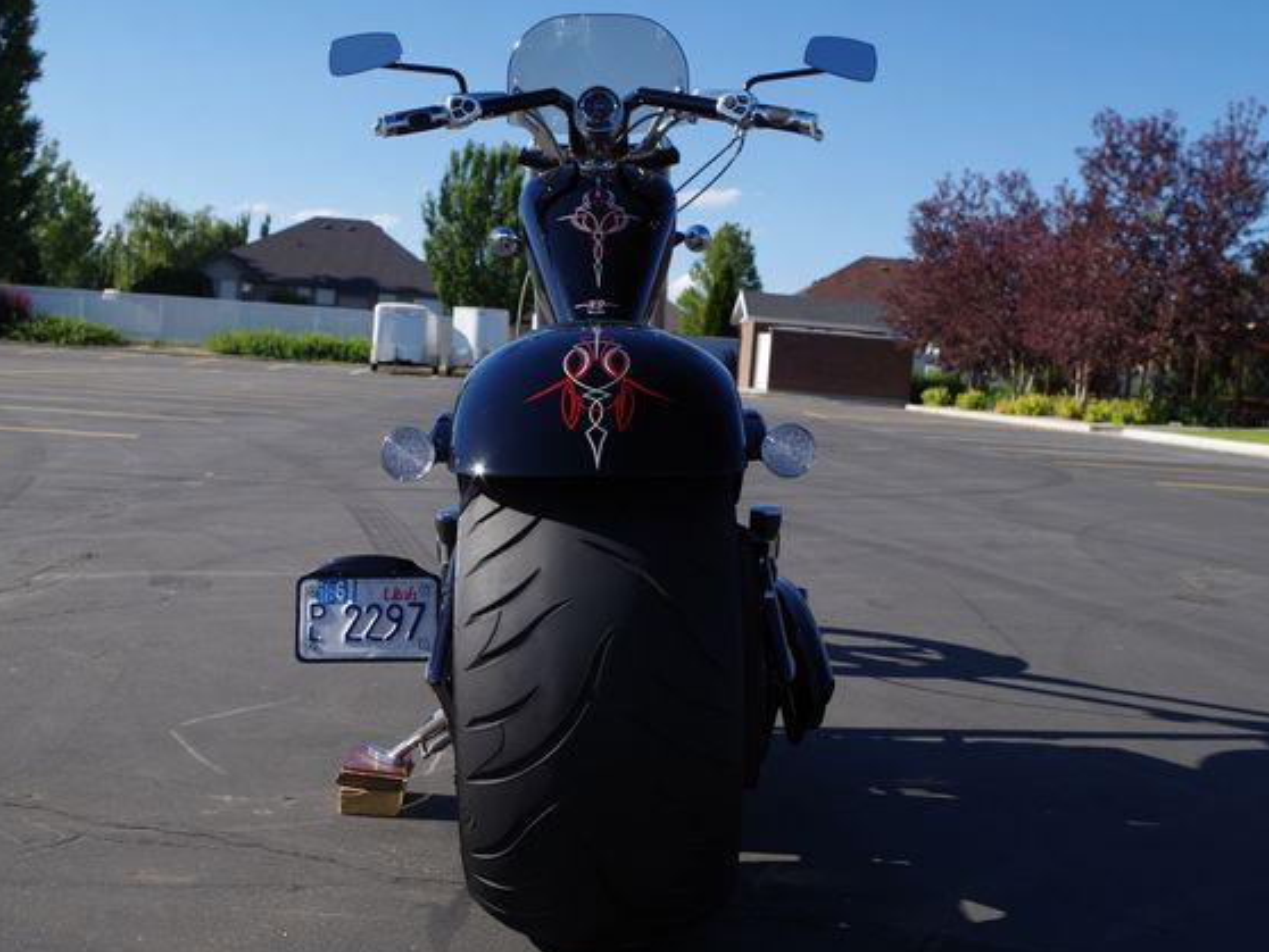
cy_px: 481
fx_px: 1577
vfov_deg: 33.6
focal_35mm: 43
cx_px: 596
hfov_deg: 43.8
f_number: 6.3
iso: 100
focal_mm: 26.25
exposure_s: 1/250
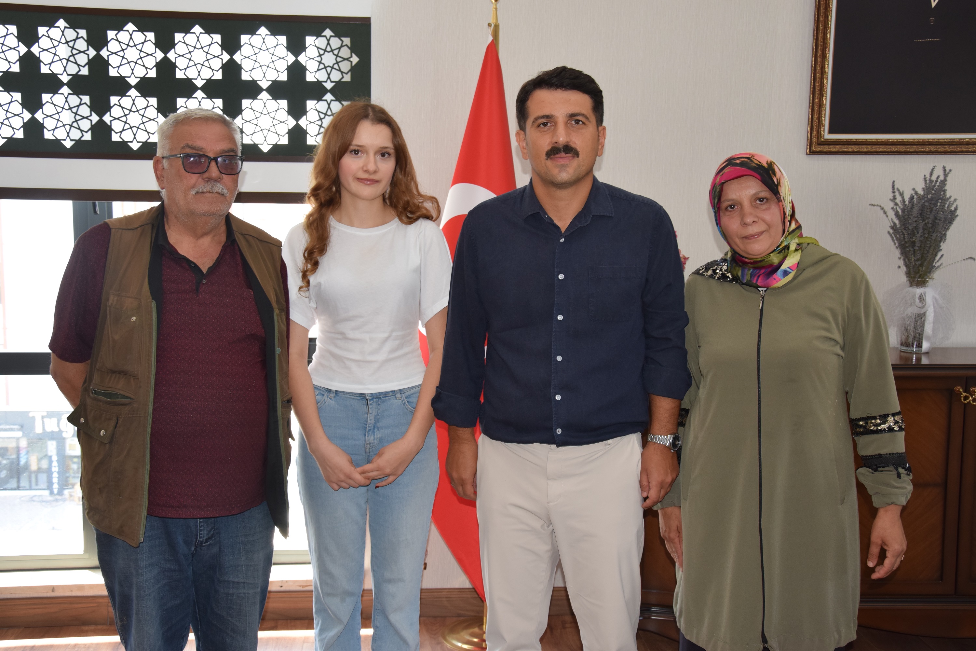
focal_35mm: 42
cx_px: 488
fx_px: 1139
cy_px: 326
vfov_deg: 31.9
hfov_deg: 46.4
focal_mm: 28
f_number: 5.6
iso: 560
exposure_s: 1/125
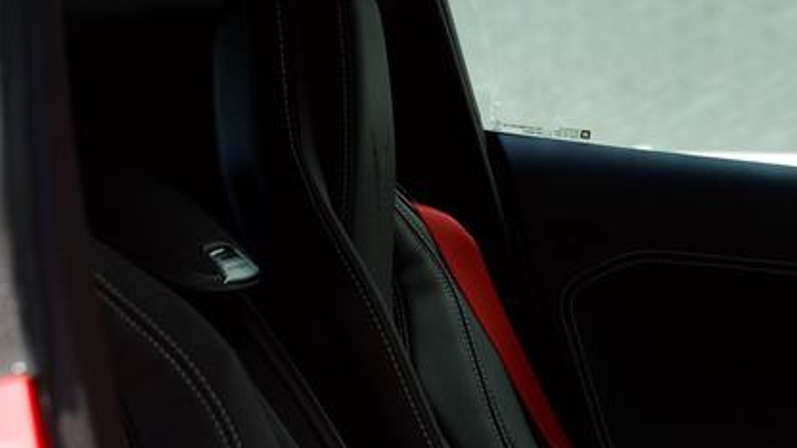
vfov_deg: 10.3
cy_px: 504
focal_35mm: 116
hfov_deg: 17.7
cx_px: 918
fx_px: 2451
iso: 250
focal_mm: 24
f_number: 2.8
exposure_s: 1/50
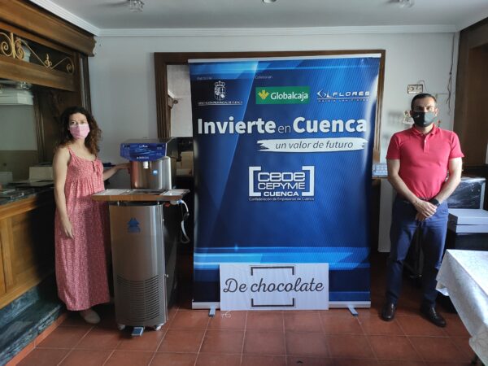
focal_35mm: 26
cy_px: 183
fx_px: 367
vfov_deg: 53.1
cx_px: 244
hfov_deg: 67.3
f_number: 1.75
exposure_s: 1/50
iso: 1724
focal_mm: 4.77
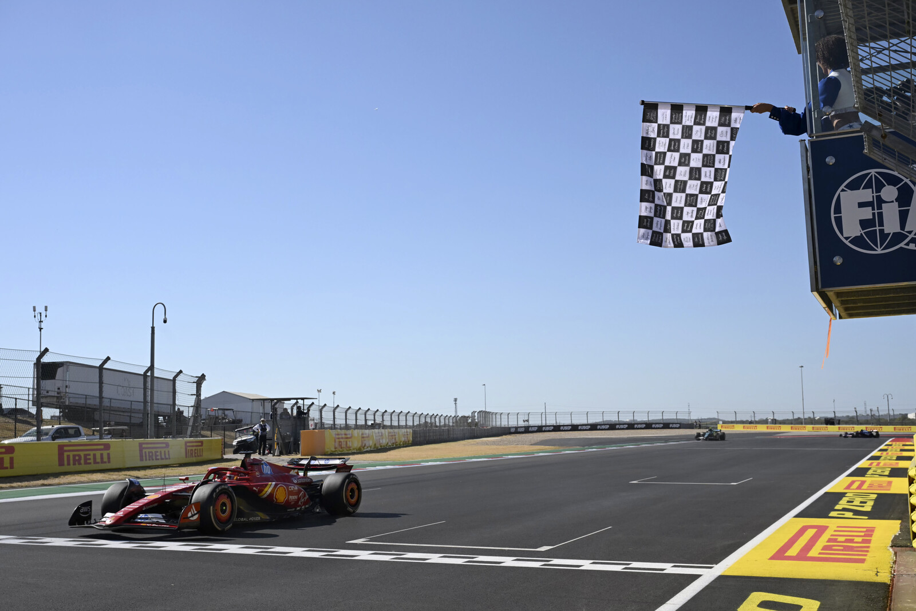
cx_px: 458
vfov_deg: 31.2
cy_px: 306
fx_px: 1094
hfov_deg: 45.4
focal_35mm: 43
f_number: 8
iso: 800
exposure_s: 1/3200
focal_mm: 43
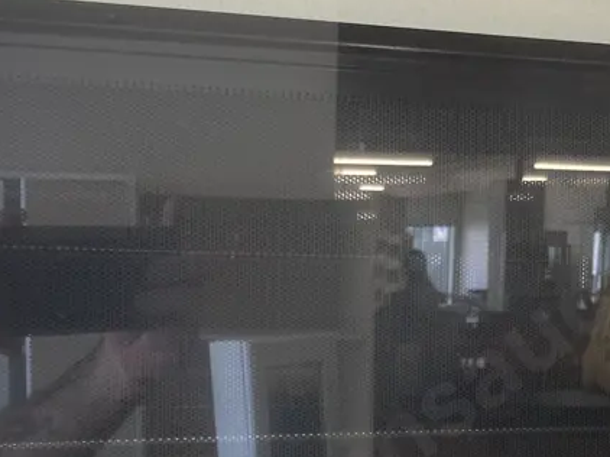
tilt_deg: -6.6
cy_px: 421
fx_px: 1198
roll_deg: -2.8
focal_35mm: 68
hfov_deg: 28.3
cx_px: 432
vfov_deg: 21.1
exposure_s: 1/50
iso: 40
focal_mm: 3.99
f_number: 1.8
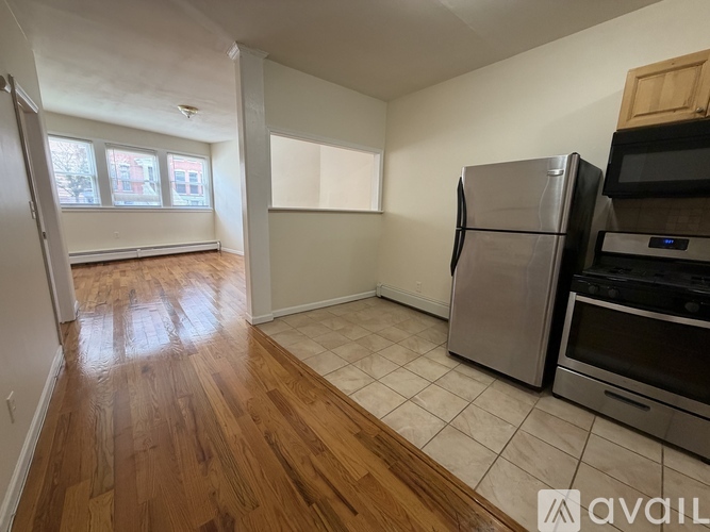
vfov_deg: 85.7
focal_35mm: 14
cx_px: 355
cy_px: 266
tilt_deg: -11.4
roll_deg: -1.6
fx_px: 287
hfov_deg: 102.1
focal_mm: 2.22
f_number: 2.2
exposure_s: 1/60
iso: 250
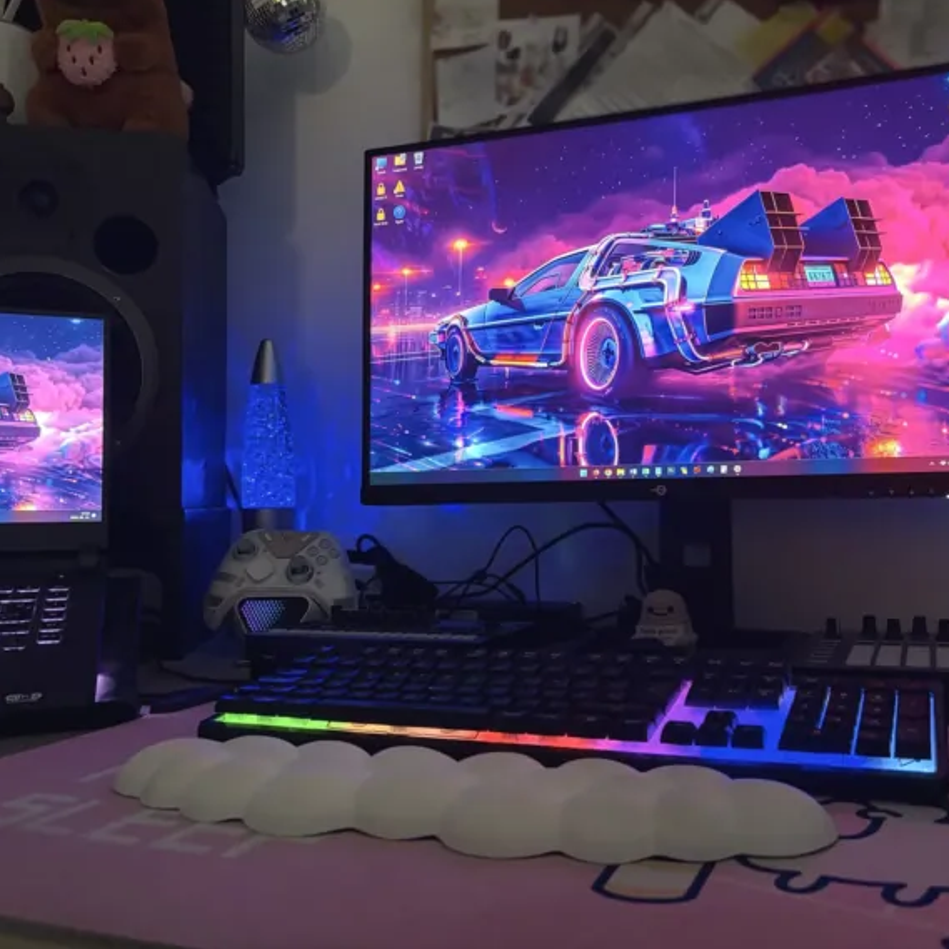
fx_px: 962
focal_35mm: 31
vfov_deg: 52.5
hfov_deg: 52.1
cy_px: 472
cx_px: 580
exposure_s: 1/32
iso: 400
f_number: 1.6
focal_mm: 5.96
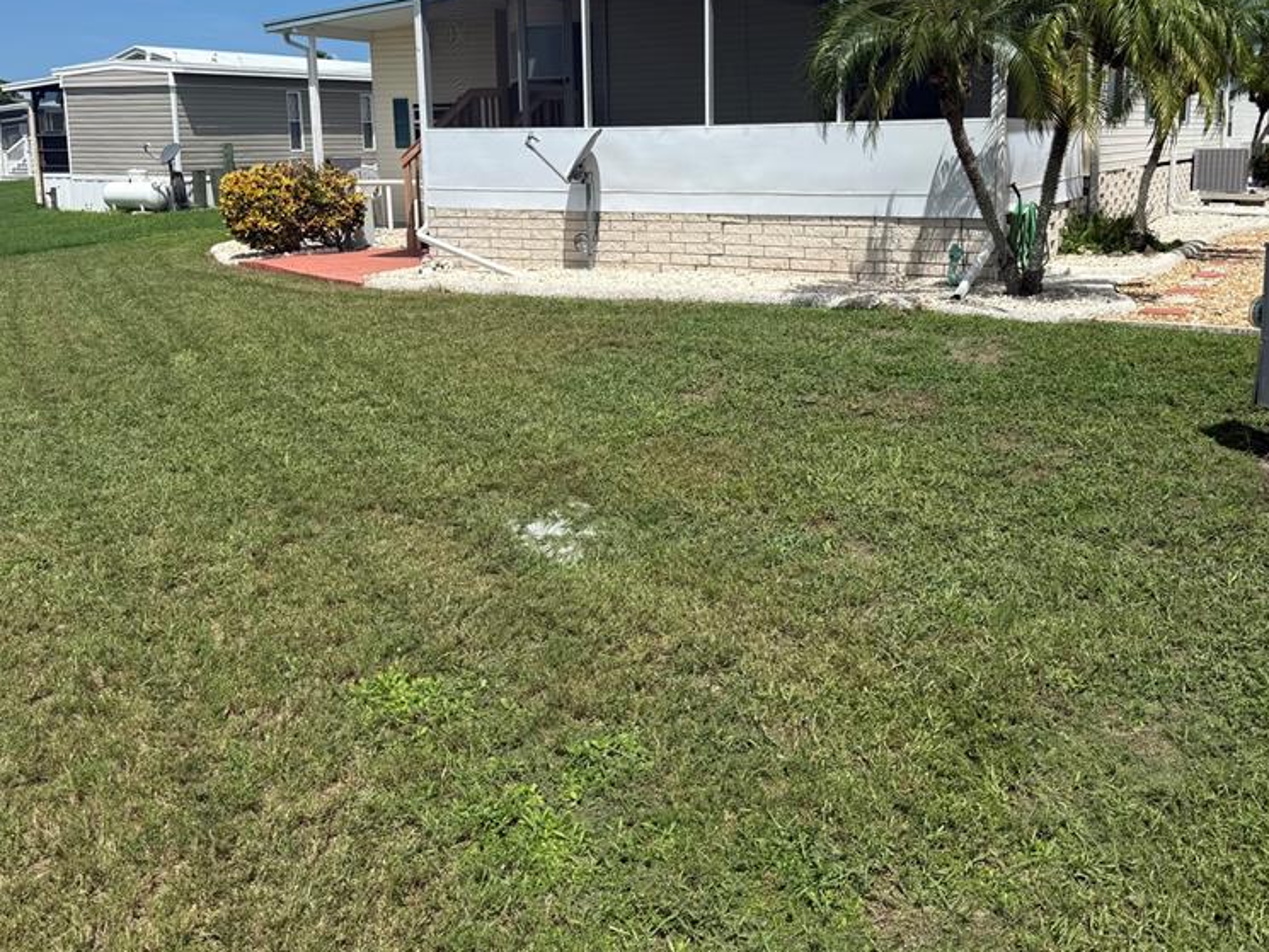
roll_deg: +1.6
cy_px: 335
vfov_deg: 42.5
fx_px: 1210
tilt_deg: -8.6
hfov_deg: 55.3
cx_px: 681
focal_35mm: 33
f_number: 1.78
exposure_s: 1/7353
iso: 80
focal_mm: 6.76
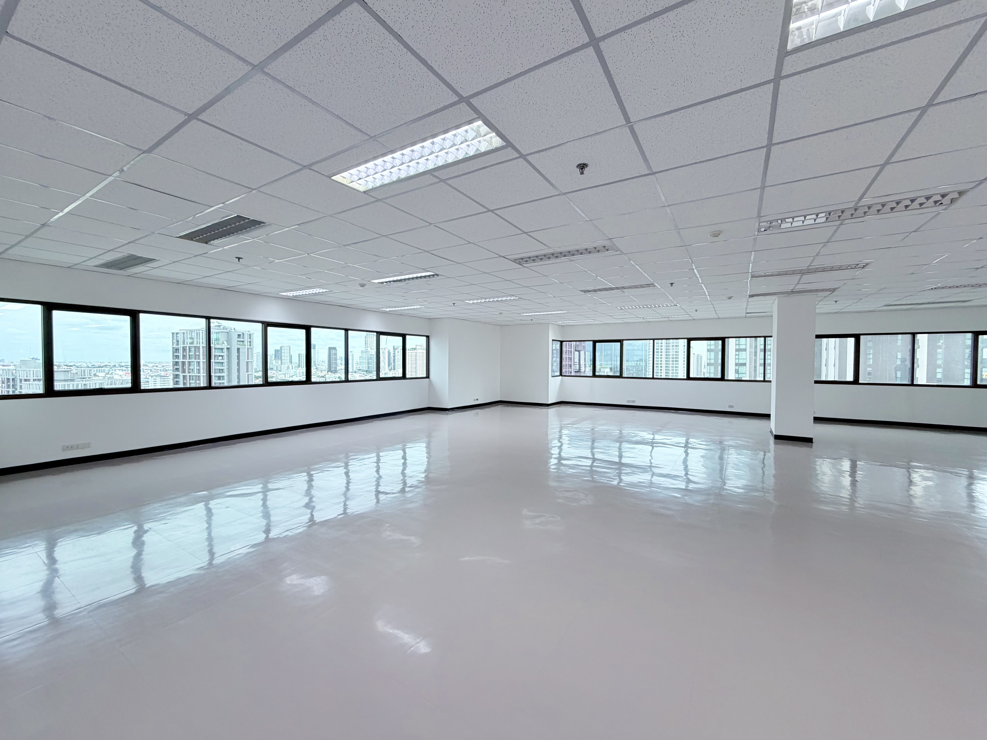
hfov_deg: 102.1
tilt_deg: -0.9
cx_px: 494
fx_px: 399
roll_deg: -0.2
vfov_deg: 85.7
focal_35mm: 14
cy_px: 370
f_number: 2.2
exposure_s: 1/100
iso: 100
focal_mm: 2.22
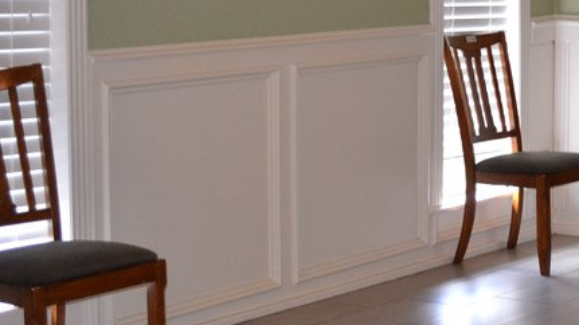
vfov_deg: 12.6
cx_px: 672
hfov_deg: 21.1
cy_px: 31
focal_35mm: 95
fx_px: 1458
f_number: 4
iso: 1000
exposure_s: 1/60
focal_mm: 24
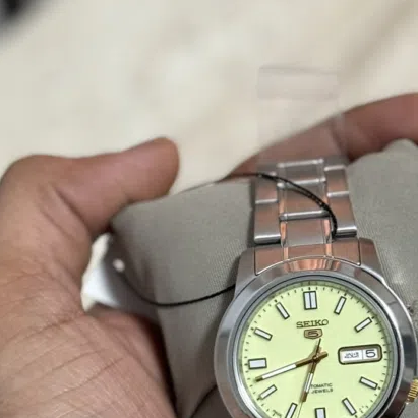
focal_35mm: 66
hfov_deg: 25.8
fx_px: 902
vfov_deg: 26.1
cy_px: 212
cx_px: 308
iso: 400
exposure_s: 1/40
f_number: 1.78
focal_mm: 6.76
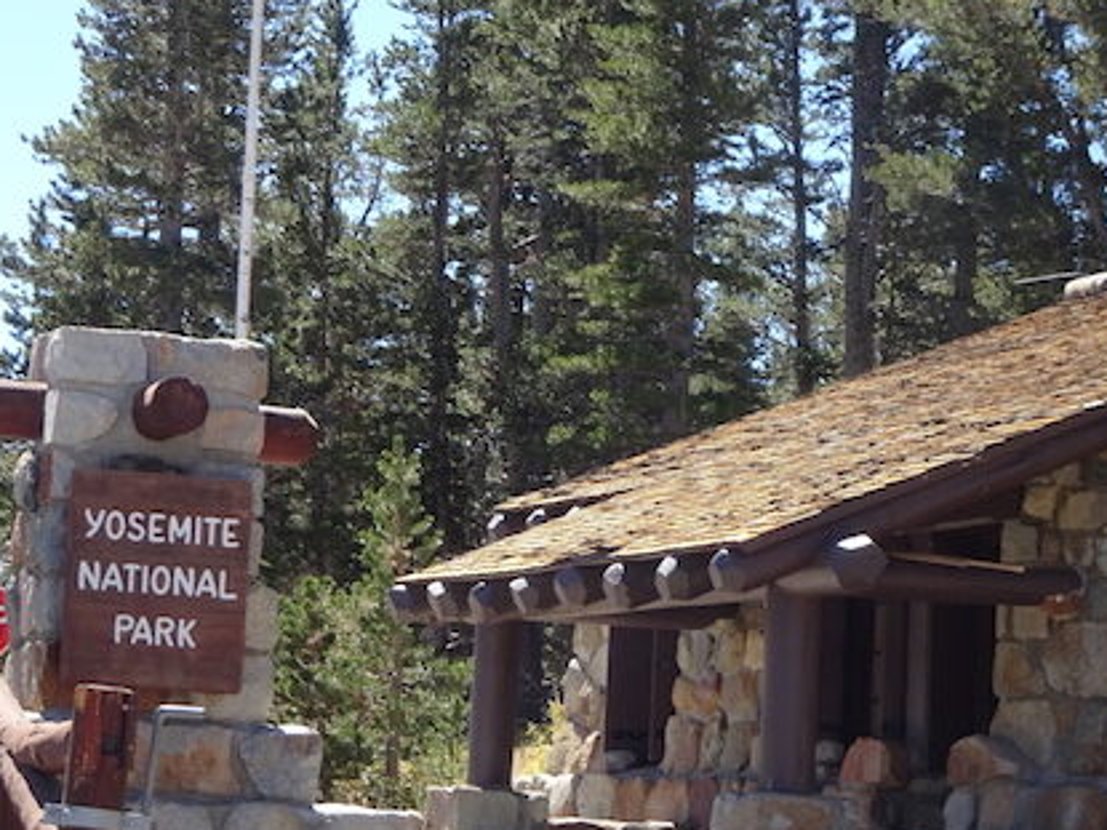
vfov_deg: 11.9
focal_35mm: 125
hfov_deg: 15.8
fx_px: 3996
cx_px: 439
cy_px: 380
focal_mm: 14.12
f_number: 5
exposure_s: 1/250
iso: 100
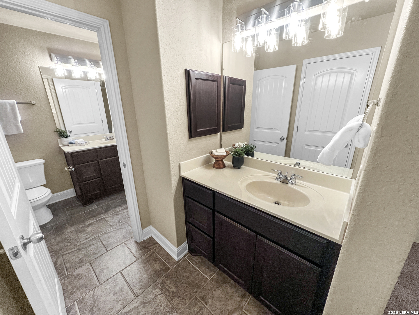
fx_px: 157
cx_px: 210
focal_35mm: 13
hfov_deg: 106.2
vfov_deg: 89.9
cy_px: 158
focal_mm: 1.57
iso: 200
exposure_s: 1/120
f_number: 1.8
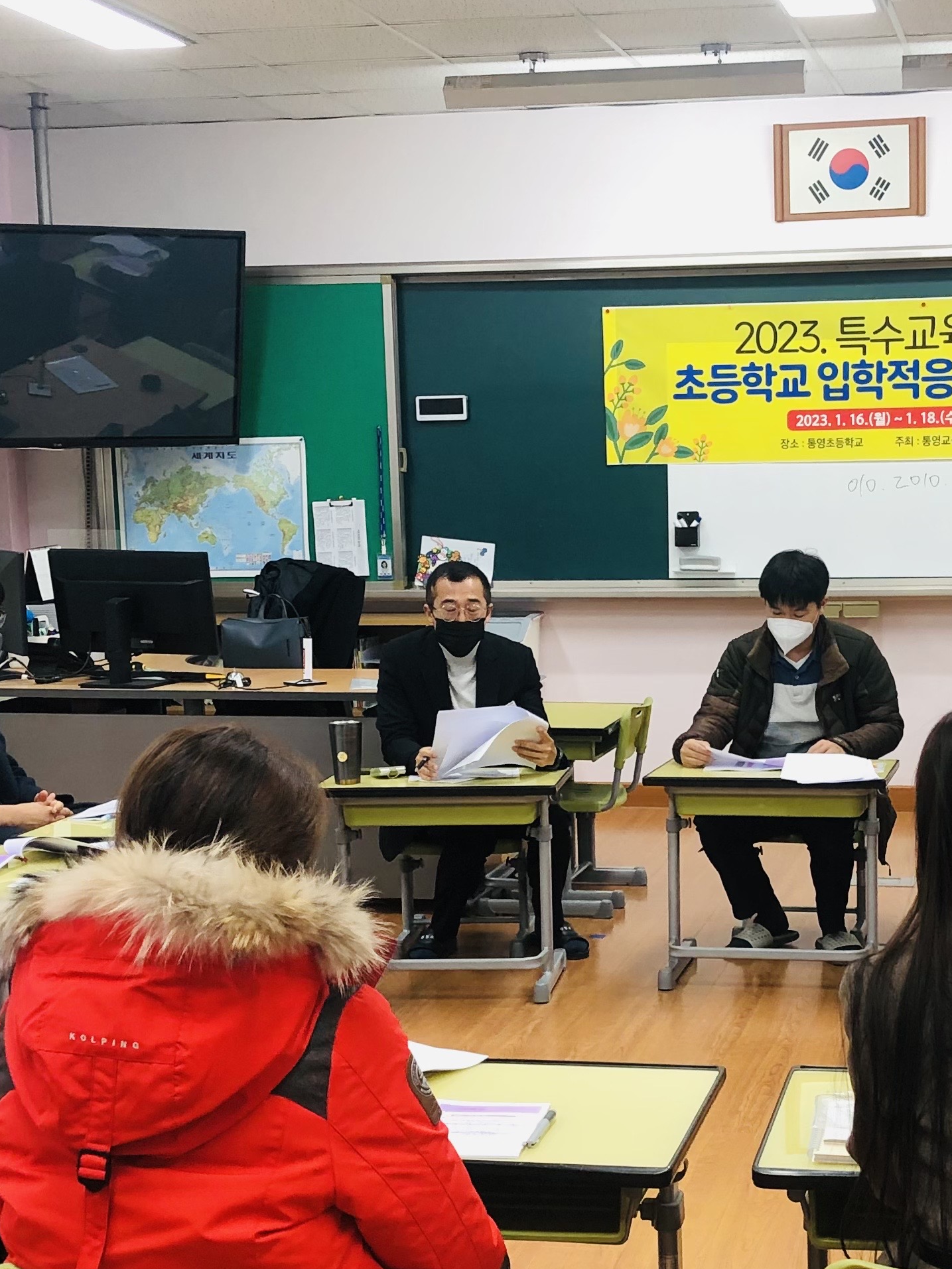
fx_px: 2163
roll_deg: +1.0
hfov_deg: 24.6
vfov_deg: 32.5
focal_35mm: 59
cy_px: 799
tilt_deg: -8.7
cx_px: 674
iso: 32
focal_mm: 4
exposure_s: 1/30
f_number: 1.8
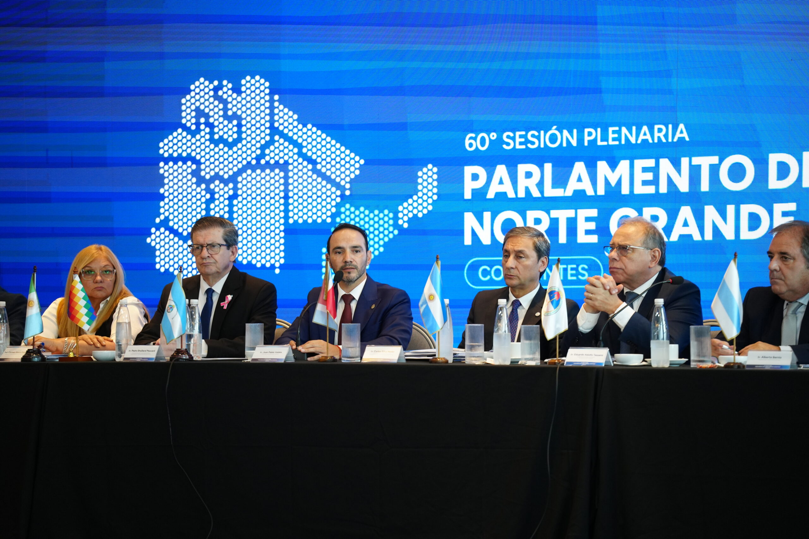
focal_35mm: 130
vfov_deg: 10.6
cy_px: 270
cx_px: 404
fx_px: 2921
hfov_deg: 15.8
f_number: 2.8
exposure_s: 1/640
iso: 2500
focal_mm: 130
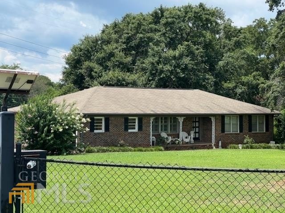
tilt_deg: -0.5
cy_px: 106
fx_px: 634
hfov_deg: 25.3
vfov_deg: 19.1
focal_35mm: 77
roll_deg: -1.2
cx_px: 142
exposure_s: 1/779
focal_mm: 9
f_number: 2.8
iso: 32
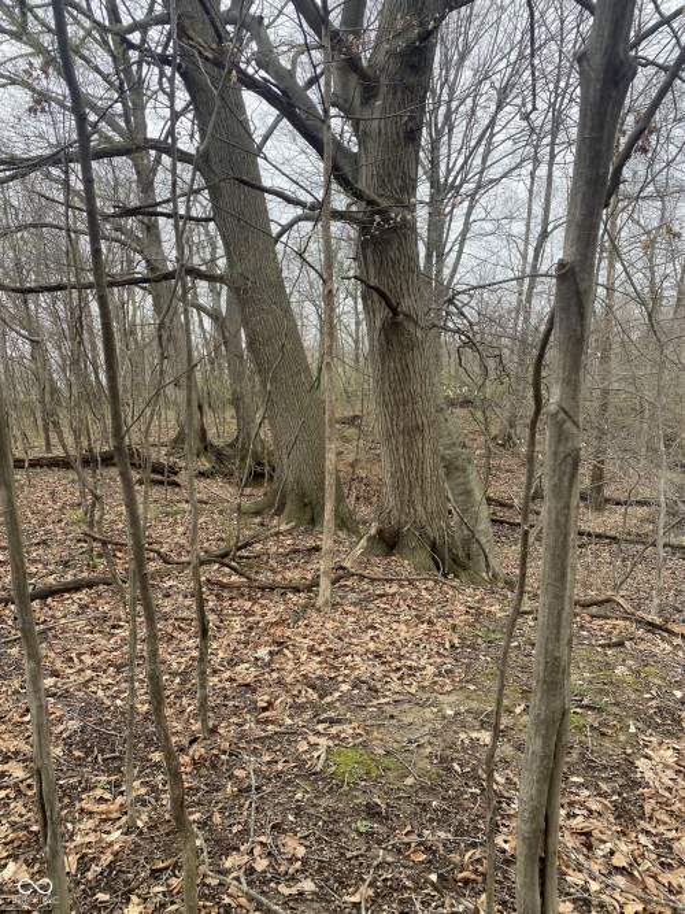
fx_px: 686
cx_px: 342
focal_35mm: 26
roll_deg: +0.9
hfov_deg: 53.0
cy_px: 457
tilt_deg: -6.9
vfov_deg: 67.3
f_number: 1.8
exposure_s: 1/343
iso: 32
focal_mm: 4.25
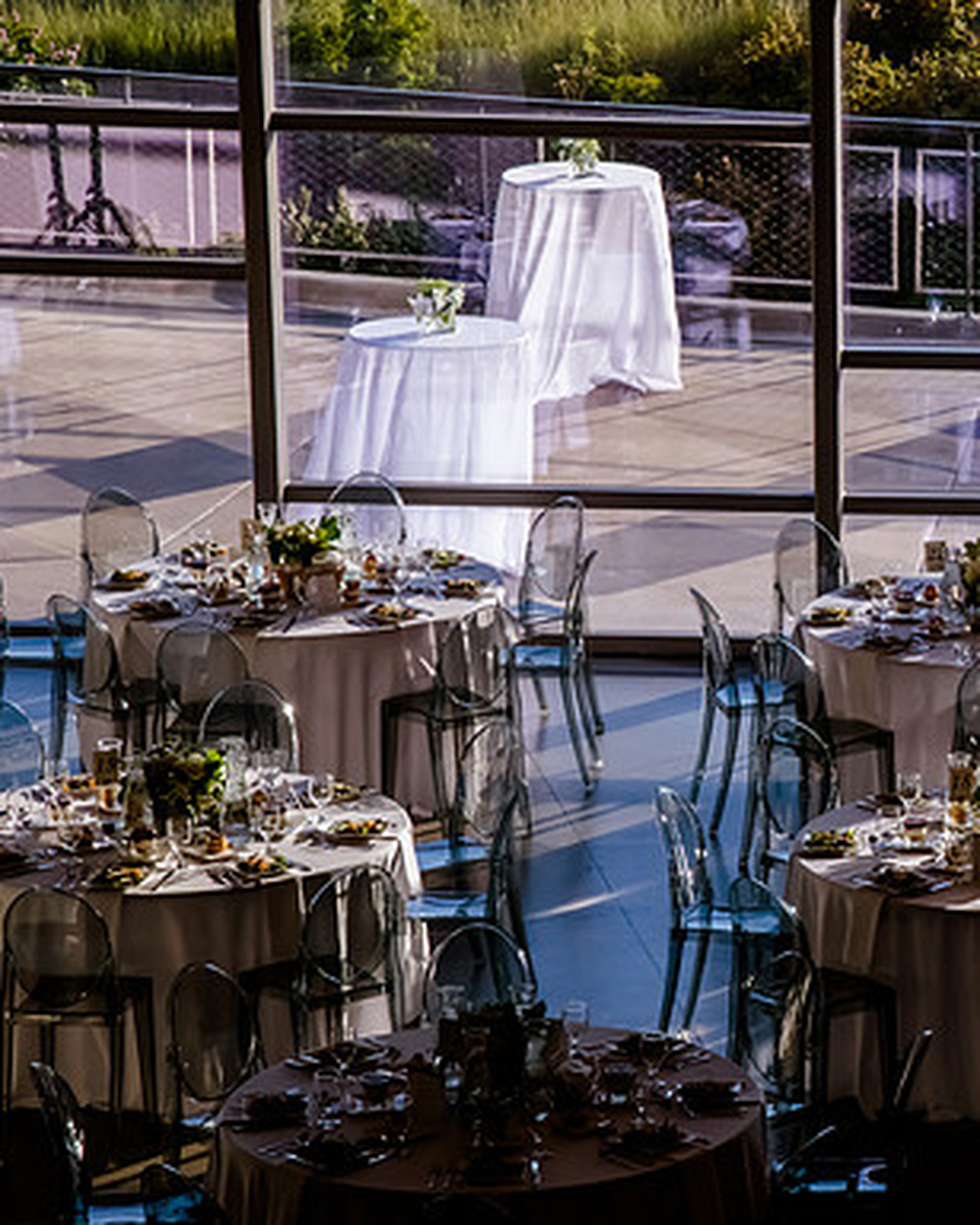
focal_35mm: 173
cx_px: 1045
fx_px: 6272
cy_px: 619
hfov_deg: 8.9
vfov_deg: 11.2
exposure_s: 1/400
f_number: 13
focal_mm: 92
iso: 1250
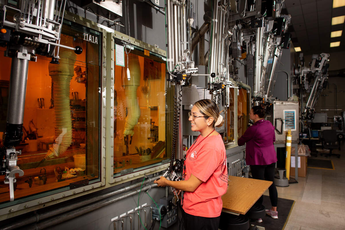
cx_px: 172
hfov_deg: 73.7
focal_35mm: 24
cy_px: 115
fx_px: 230
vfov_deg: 53.1
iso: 100
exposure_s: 1/250
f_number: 4
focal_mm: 24
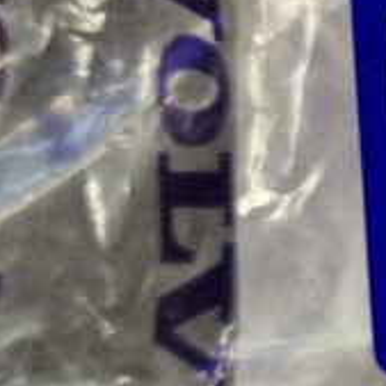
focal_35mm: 84
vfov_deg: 20.6
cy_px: 147
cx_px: 685
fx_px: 1060
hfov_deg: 17.1
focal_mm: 5.4
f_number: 1.8
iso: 640
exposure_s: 1/100
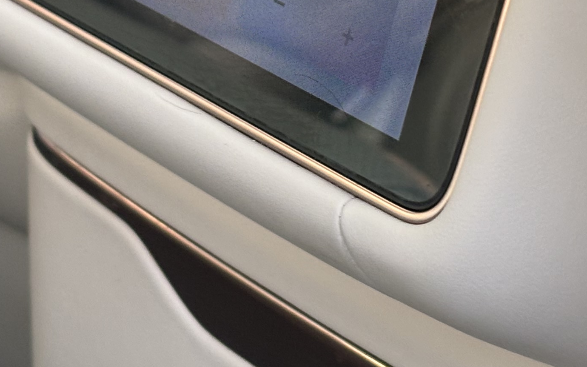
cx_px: 331
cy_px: 20
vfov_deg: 8.1
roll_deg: -1.2
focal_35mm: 161
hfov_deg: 13.0
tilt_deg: -20.7
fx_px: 2576
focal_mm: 5.96
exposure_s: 1/54
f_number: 1.6
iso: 125
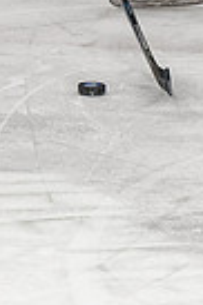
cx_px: 145
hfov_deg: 2.0
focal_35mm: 675
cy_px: -183
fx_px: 5723
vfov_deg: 3.0
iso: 2000
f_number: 3.2
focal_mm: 70
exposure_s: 1/800
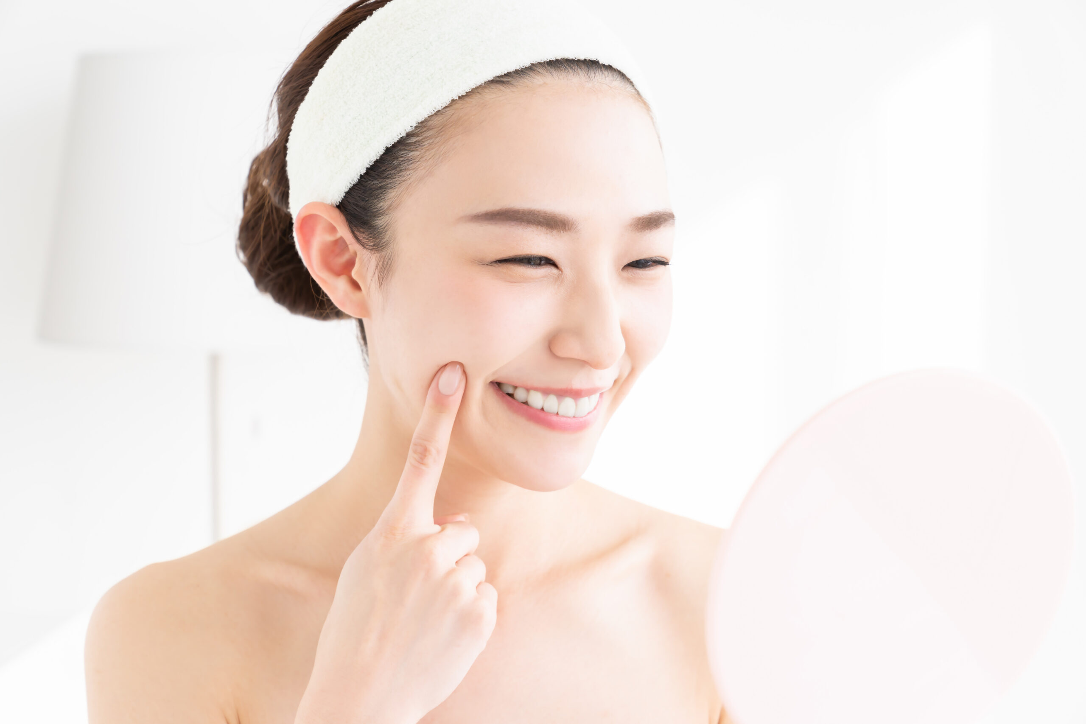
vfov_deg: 19.5
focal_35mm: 70
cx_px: 543
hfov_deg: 28.8
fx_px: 2112
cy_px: 362
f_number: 5.6
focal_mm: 70
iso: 200
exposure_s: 1/100
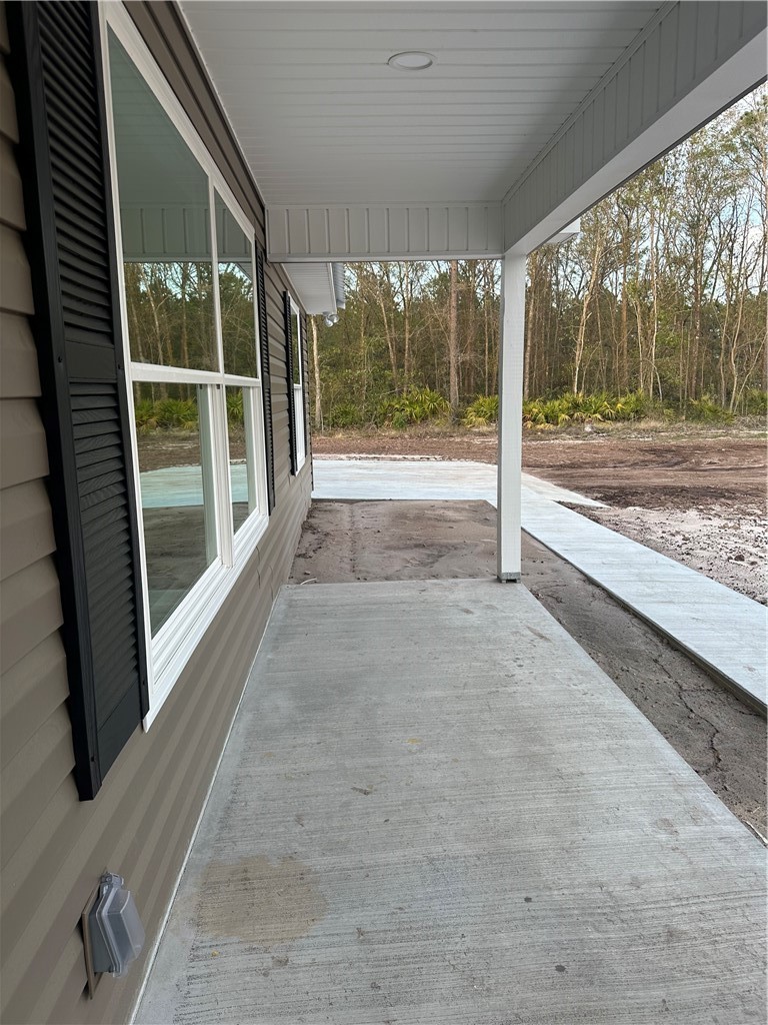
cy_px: 512
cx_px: 384
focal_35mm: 24
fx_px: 710
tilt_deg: -7.1
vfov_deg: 71.6
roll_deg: -0.3
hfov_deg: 56.8
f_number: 1.78
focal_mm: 6.86
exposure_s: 1/208
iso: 64
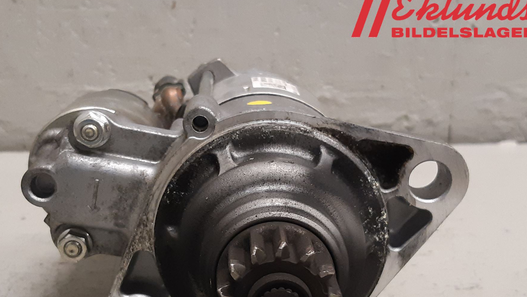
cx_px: 228
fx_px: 461
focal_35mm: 33
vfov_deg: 35.0
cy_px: 217
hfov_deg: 59.3
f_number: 1.7
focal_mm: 3.93
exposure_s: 1/50
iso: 200
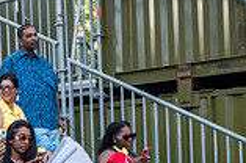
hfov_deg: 15.6
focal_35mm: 126
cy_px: 197
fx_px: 859
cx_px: -64
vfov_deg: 10.6
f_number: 4
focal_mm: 26
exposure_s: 1/320
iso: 1000
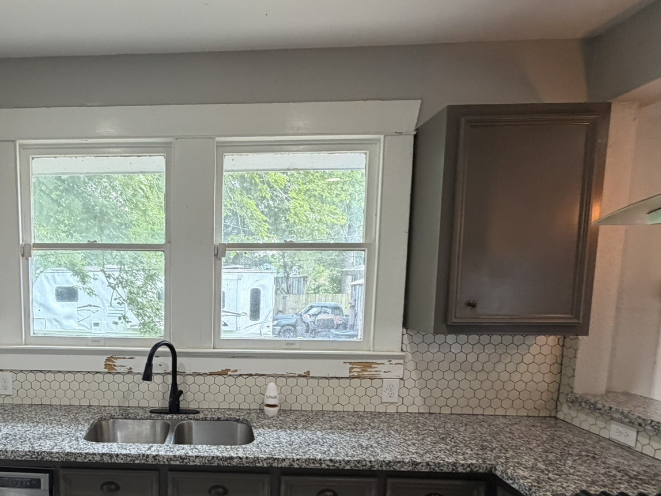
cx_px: 187
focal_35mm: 25
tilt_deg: -2.7
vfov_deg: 53.7
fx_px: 477
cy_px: 332
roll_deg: -1.5
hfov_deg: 66.2
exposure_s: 1/120
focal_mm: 2.22
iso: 320
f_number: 2.2
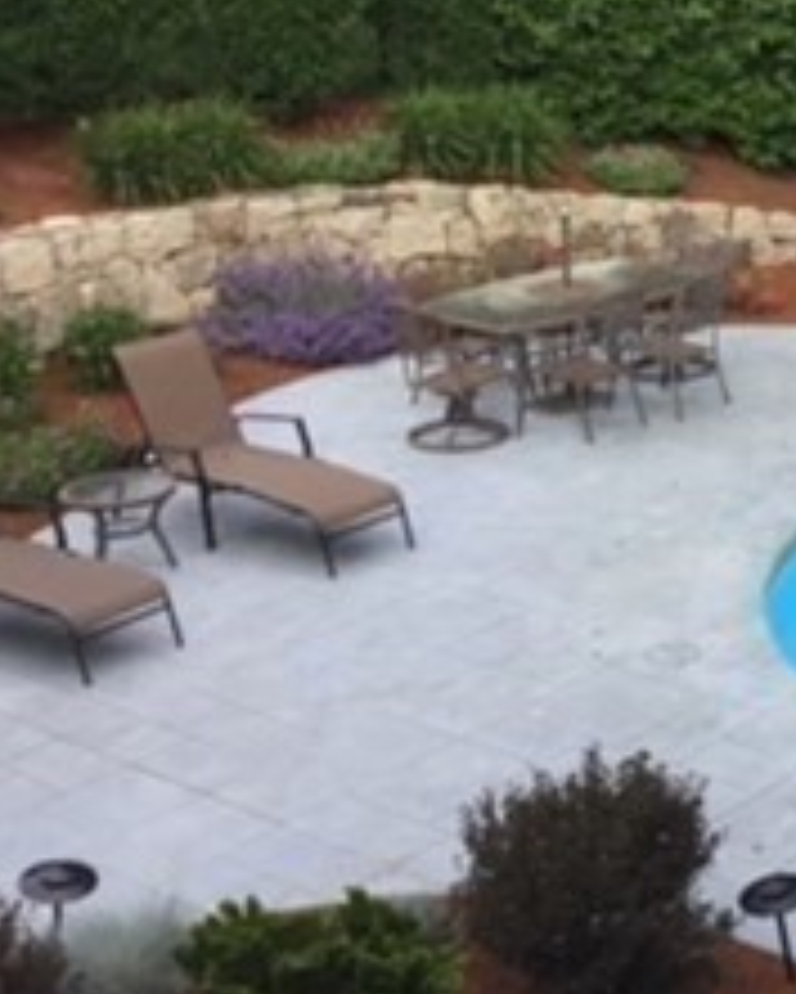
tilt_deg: -14.4
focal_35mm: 82
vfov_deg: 23.2
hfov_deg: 17.7
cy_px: 355
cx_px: 985
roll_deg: +0.7
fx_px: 2413
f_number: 2.4
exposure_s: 1/135
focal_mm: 3.3
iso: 25
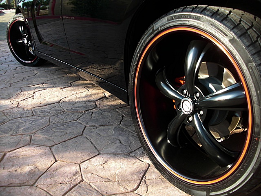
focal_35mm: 36
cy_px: 98
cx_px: 130
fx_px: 271
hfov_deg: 51.4
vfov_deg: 39.7
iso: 50
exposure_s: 1/125
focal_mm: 6.3
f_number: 2.8
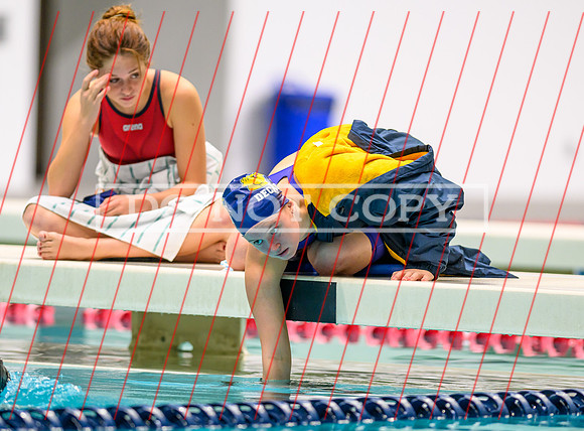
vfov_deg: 3.7
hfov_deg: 5.1
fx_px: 6601
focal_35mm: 394
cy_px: 252
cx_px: 262
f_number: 2.8
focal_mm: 300
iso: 2000
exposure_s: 1/800
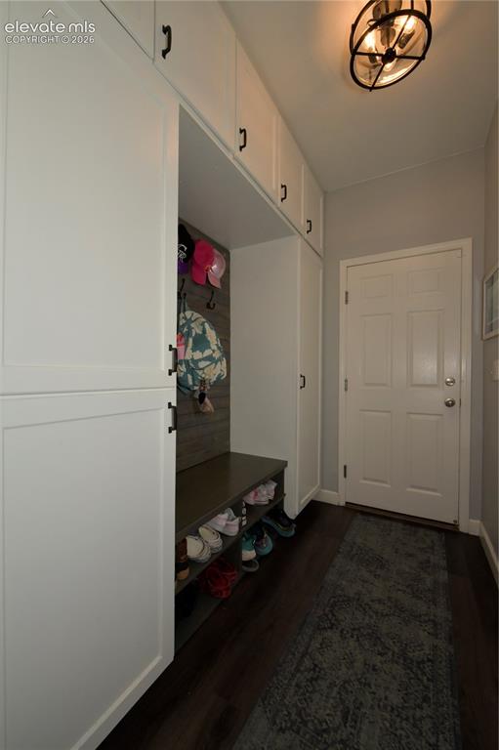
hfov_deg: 81.1
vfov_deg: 104.3
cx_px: 250
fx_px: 291
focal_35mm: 14
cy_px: 375
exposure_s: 1/160
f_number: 13
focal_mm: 14
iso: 1250
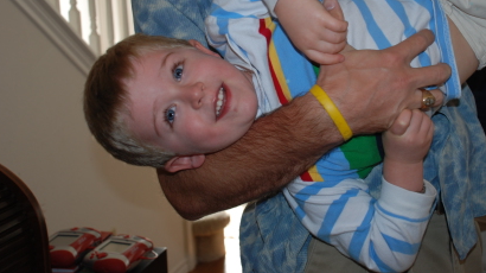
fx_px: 742
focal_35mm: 58
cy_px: 99
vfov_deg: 20.8
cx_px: 276
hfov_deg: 36.2
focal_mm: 31
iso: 200
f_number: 4.2
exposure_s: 1/60
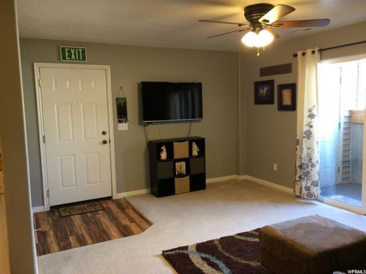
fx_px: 307
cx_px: 183
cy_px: 137
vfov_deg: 48.2
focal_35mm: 29
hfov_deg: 61.7
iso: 125
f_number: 2.2
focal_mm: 4.15
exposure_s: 1/30
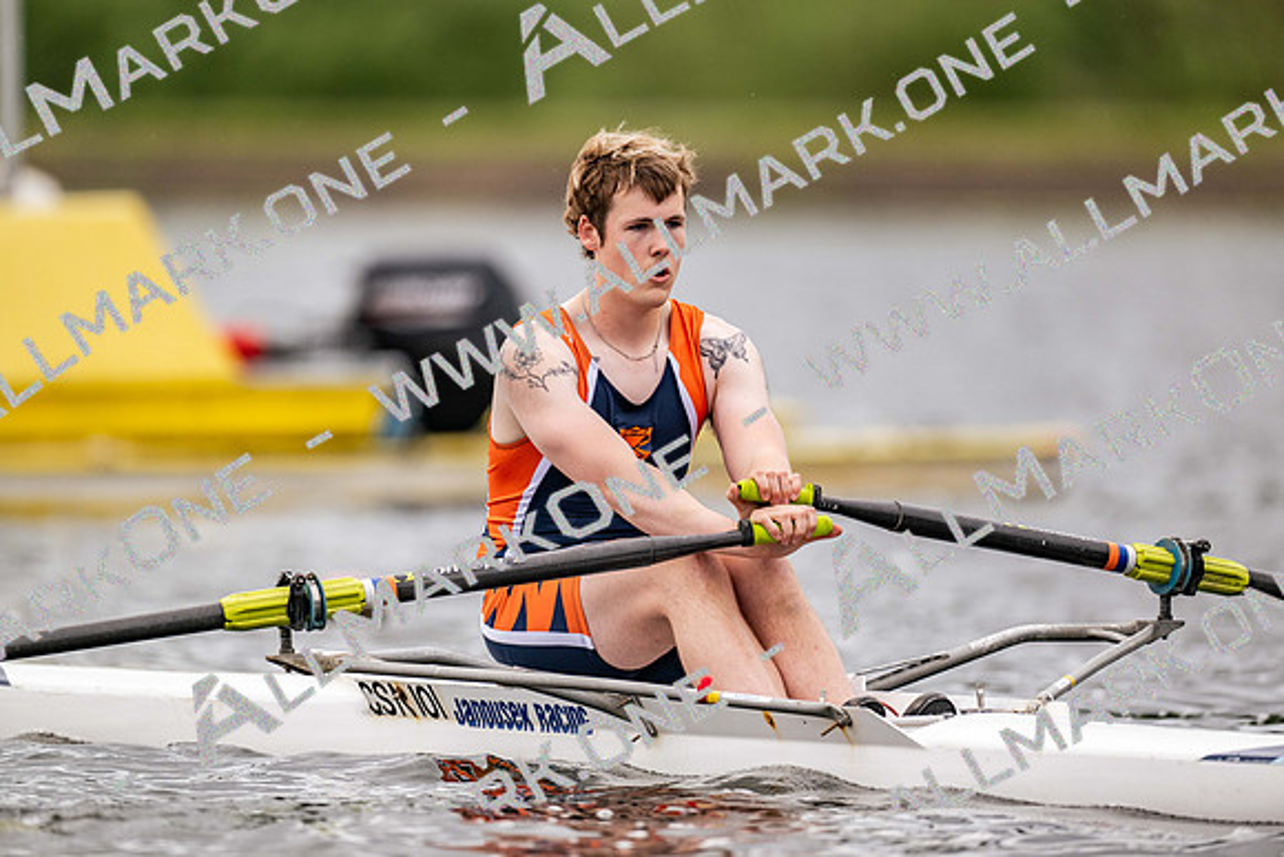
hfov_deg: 3.4
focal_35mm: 600
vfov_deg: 2.3
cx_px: 642
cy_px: 428
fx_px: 21415
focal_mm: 600
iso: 280
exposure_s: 1/2500
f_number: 4
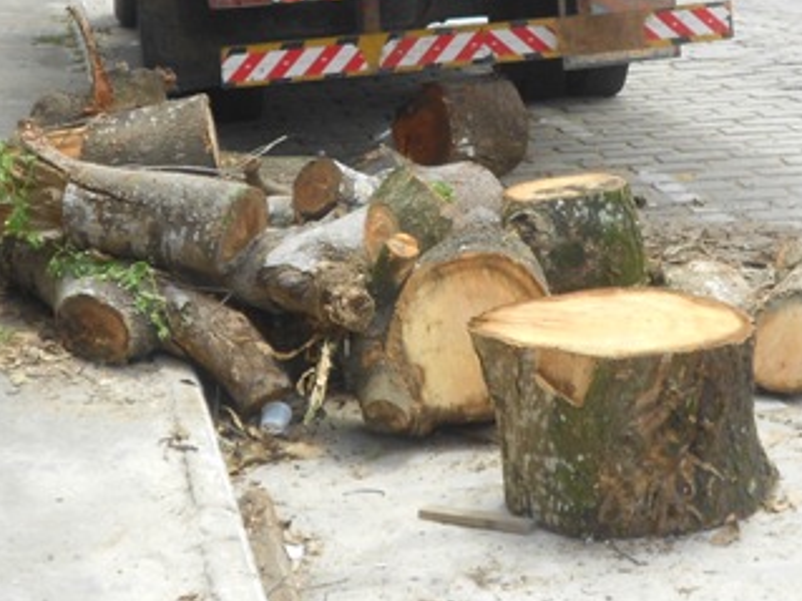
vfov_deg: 16.1
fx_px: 2084
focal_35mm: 90
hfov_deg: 21.8
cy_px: 5
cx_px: 416
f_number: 4.2
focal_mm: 7.9
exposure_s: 1/125
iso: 80
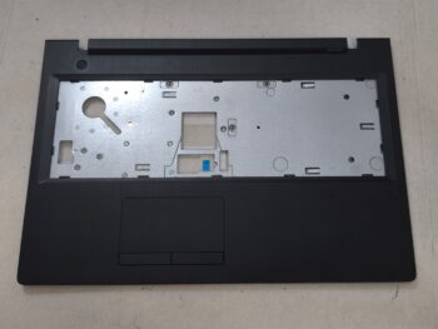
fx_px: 443
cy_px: 164
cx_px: 219
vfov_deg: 40.7
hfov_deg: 52.6
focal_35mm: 35
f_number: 1.6
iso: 320
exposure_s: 1/50
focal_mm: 6.57
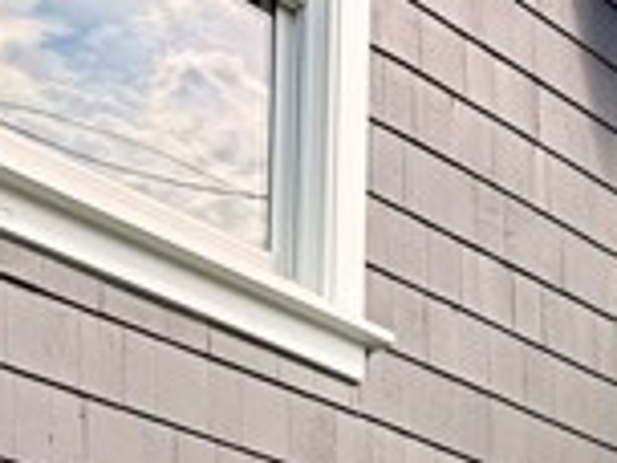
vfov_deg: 12.9
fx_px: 1800
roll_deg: +0.5
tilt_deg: +6.3
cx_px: 852
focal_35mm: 101
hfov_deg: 17.9
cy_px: 906
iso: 80
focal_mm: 6.76
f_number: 1.78
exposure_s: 1/3145
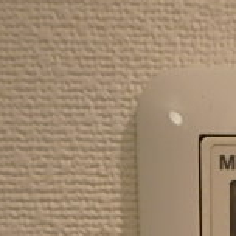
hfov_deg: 20.2
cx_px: 314
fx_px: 602
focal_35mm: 78
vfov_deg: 19.7
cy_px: 337
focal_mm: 3.7
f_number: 3.5
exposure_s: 1/50
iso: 200
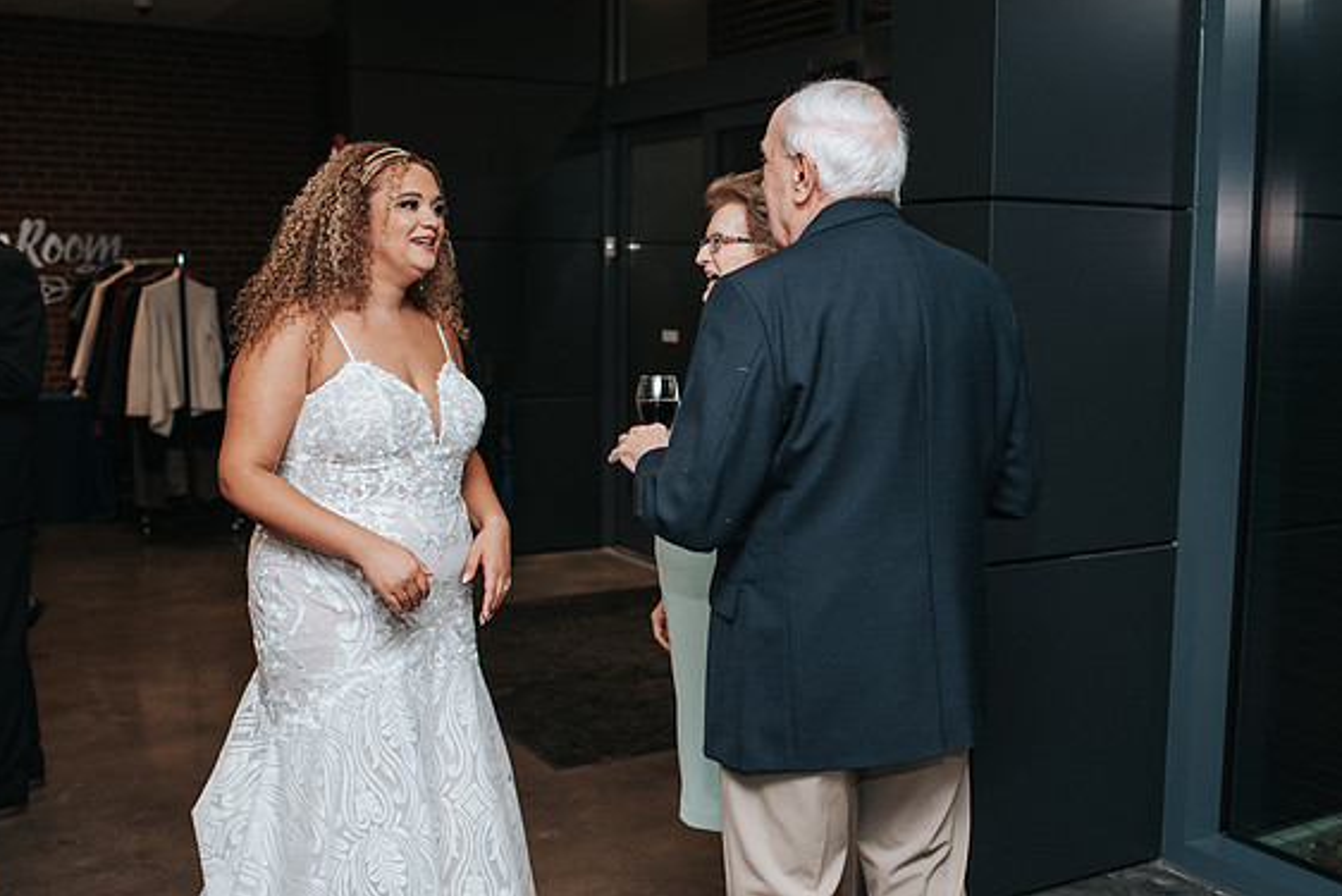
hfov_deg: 48.4
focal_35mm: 40
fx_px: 1491
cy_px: 443
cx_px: 730
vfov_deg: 33.4
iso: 1000
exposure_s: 1/200
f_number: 2.8
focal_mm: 35
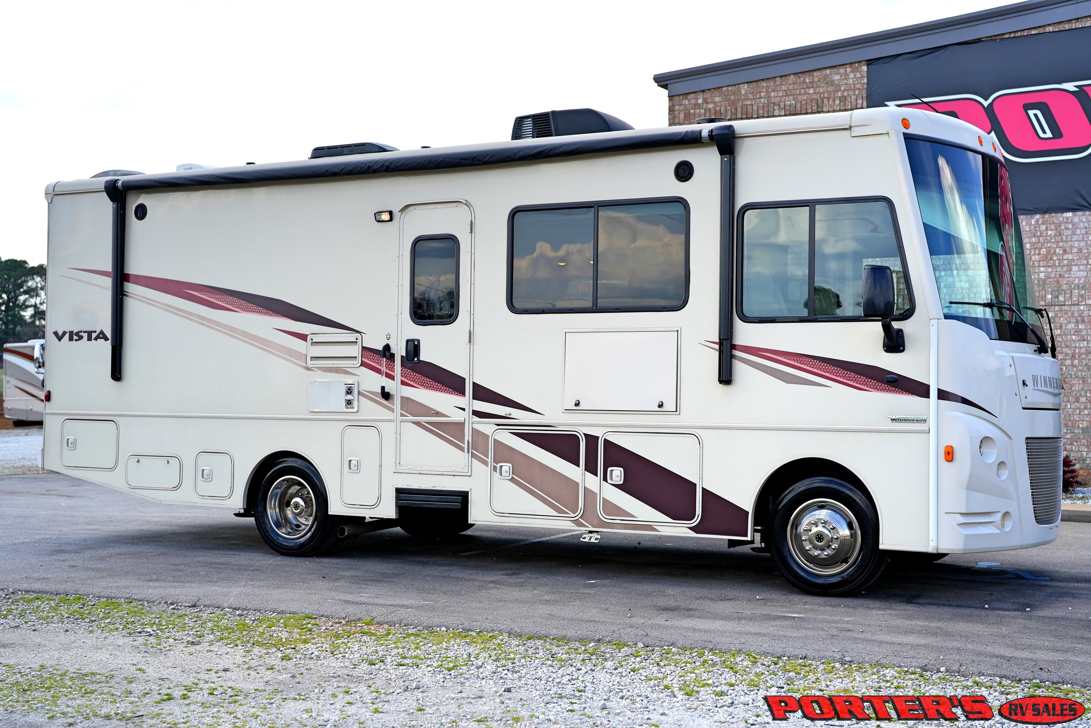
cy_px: 364
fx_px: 1515
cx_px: 546
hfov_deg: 39.6
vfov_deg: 27.0
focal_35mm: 50
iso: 100
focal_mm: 50
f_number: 3.2
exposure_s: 1/800
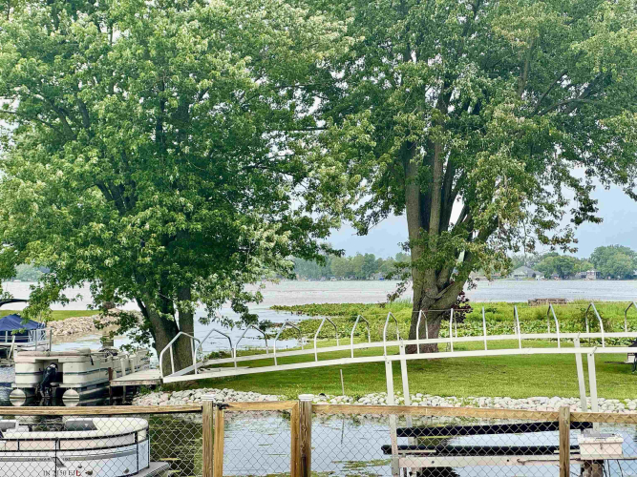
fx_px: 1417
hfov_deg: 25.3
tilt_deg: +2.1
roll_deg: +0.0
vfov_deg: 19.1
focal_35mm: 77
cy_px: 238
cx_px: 318
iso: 25
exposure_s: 1/292
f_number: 2.8
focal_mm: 9
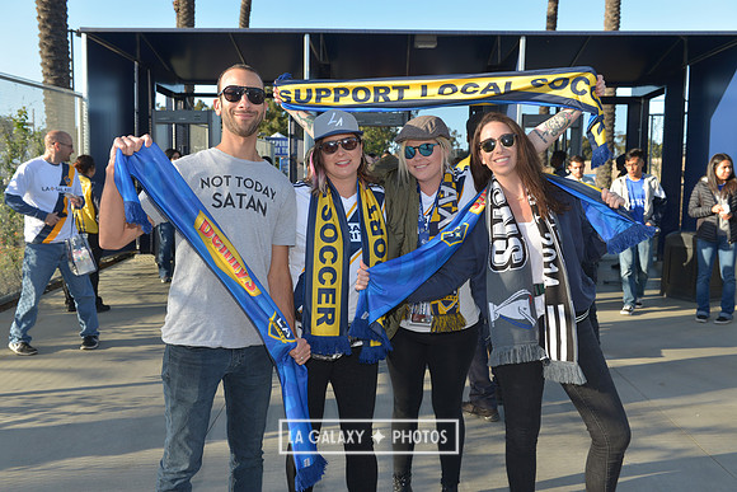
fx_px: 655
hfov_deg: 58.7
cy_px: 246
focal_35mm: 32
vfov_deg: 41.1
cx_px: 368
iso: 250
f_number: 6.3
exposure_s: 1/400
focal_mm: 32
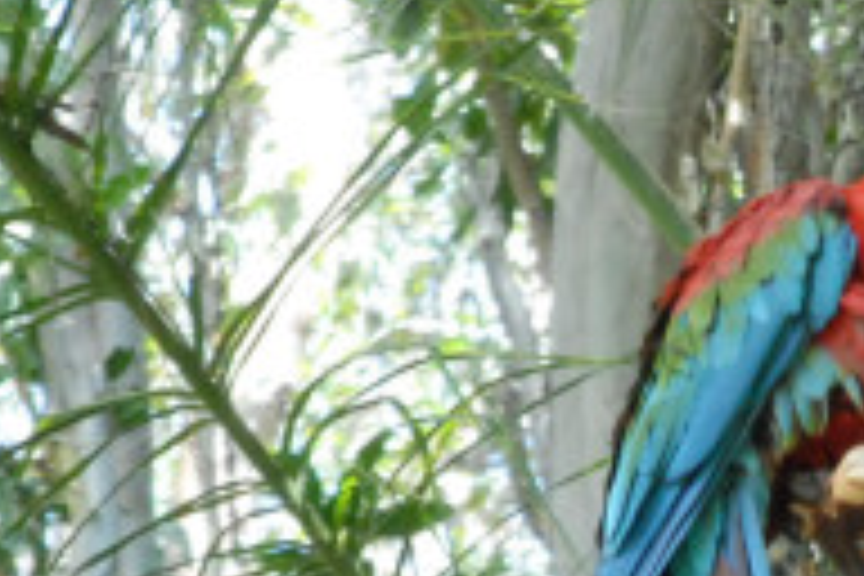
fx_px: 11257
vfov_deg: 2.9
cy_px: 961
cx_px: 1602
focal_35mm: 469
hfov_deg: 4.3
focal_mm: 75
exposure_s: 1/80
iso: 1100
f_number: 9
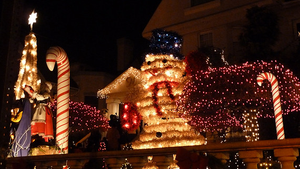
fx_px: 390
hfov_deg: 42.1
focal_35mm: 49
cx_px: 152
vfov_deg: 24.4
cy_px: 82
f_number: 3.7
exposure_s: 1/10
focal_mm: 7.3
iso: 800
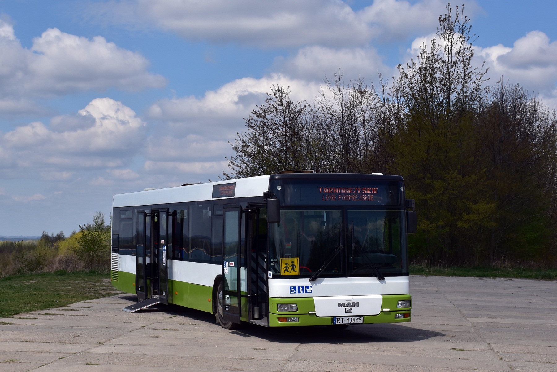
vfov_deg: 28.1
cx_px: 278
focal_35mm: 48
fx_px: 743
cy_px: 186
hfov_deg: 41.1
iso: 200
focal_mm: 32
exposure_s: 1/500
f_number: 11
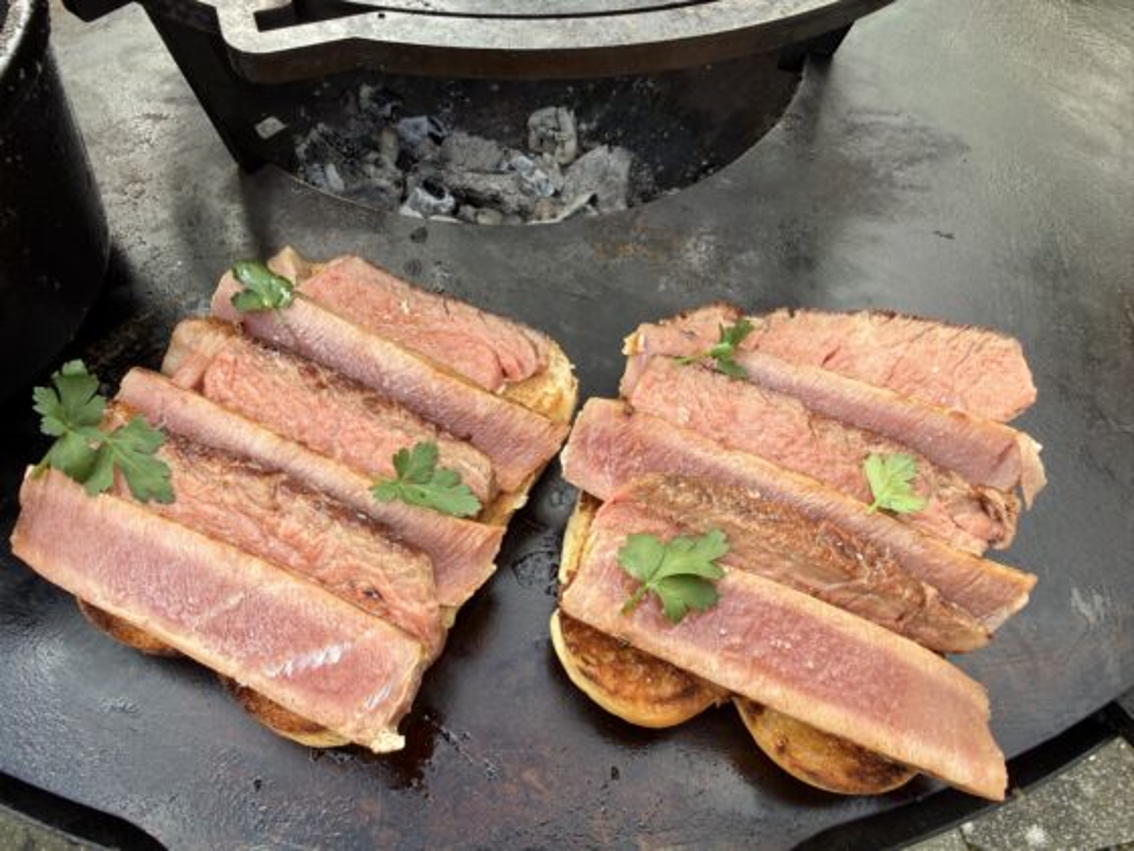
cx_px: 567
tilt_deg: -58.4
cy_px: 426
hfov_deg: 71.6
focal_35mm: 24
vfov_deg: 56.8
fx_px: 786
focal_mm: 2.22
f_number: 2.2
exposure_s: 1/212
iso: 40
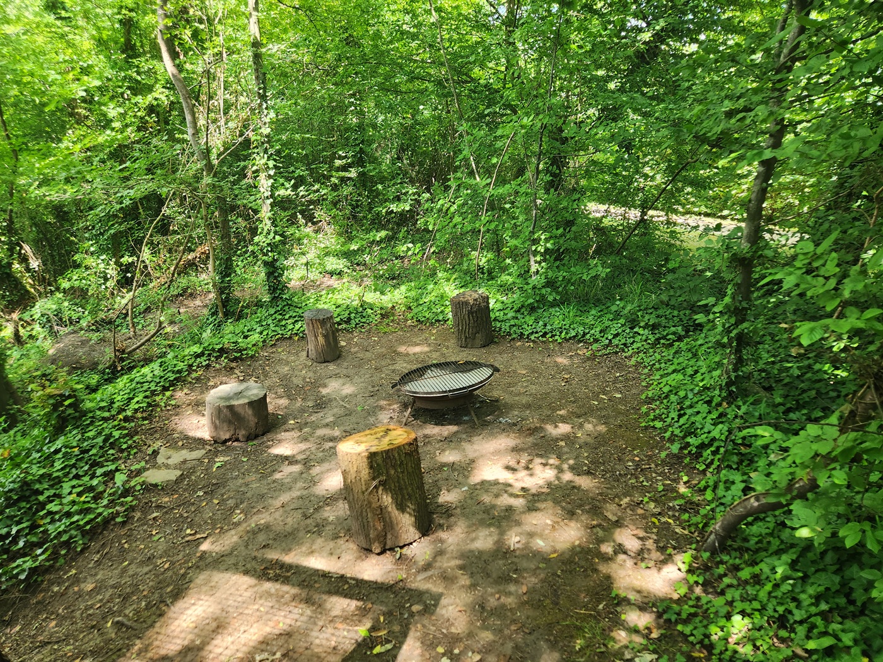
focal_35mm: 23
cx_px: 442
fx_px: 587
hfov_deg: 73.9
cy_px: 331
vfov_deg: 58.9
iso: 100
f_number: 1.8
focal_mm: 5.4
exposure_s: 1/180
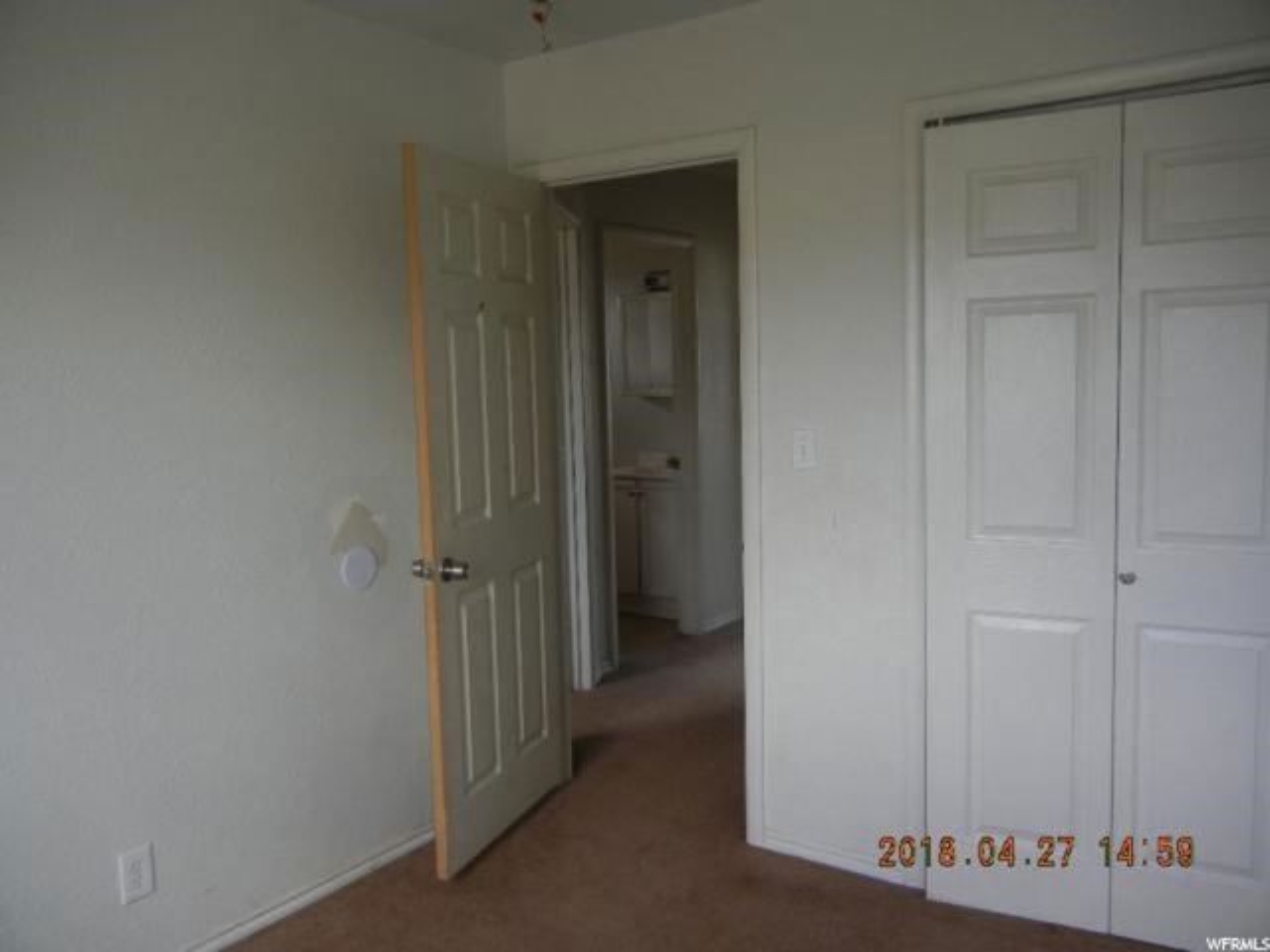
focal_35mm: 30
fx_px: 1101
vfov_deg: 46.8
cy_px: 476
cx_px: 635
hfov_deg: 60.0
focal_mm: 5.4
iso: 160
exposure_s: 1/69
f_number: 3.5
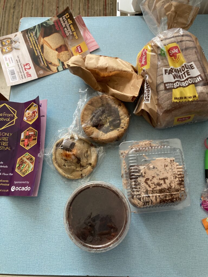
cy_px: 138
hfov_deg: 49.7
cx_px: 104
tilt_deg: -71.5
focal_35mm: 28
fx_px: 224
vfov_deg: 63.4
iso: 160
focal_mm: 3.99
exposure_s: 1/60
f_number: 1.8
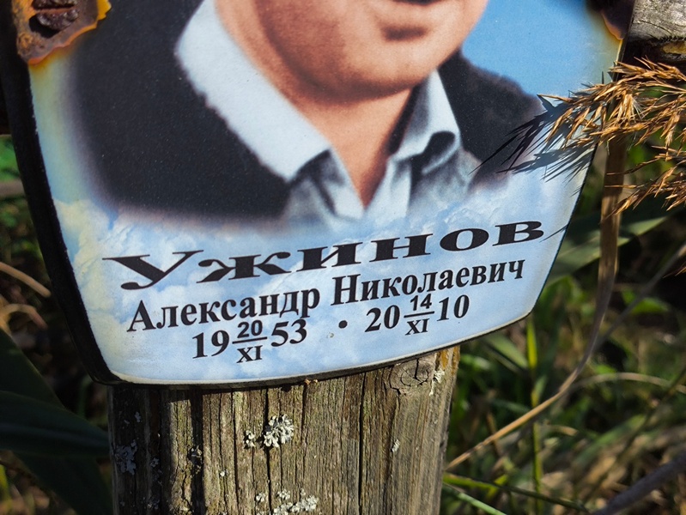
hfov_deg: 38.2
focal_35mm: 50
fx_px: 991
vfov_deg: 29.1
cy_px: 258
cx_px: 343
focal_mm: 4.71
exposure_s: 1/1622
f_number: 1.7
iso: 50
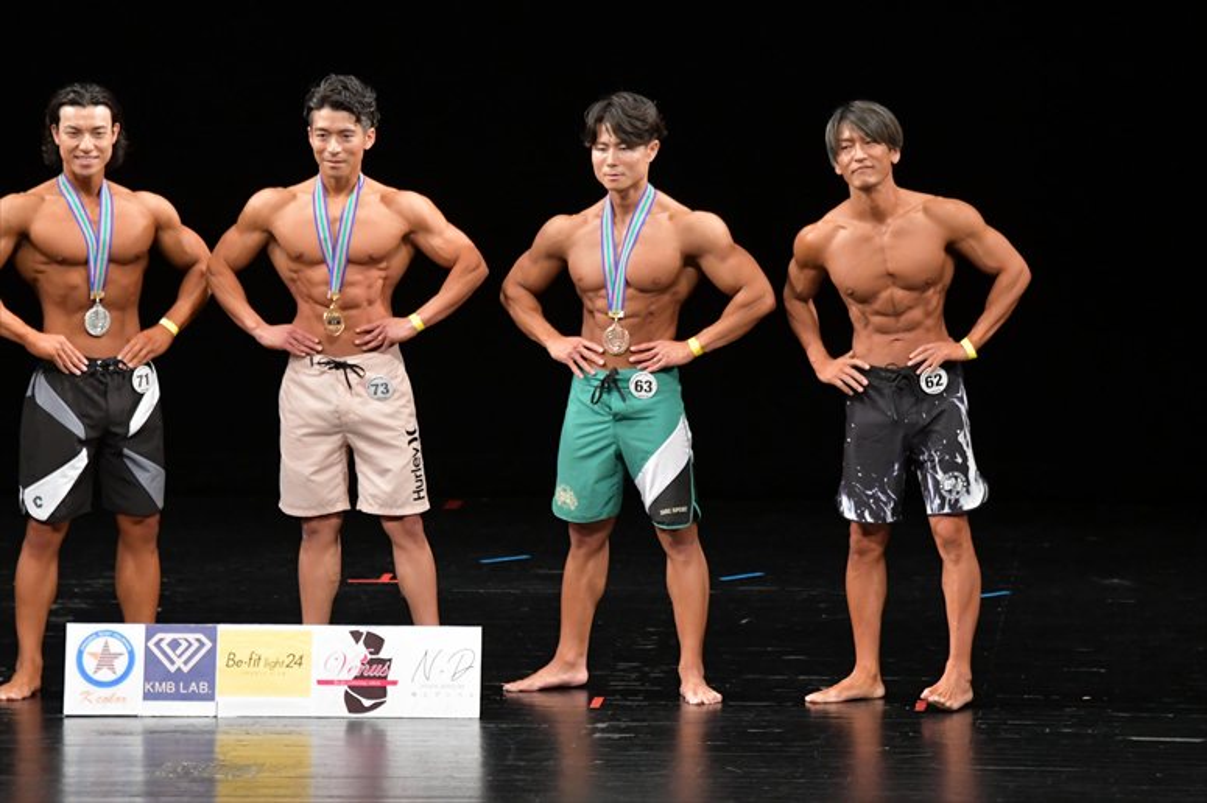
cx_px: 604
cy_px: 402
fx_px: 8546
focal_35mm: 255
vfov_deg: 5.4
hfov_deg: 8.1
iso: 3200
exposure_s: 1/400
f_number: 5.6
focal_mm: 170
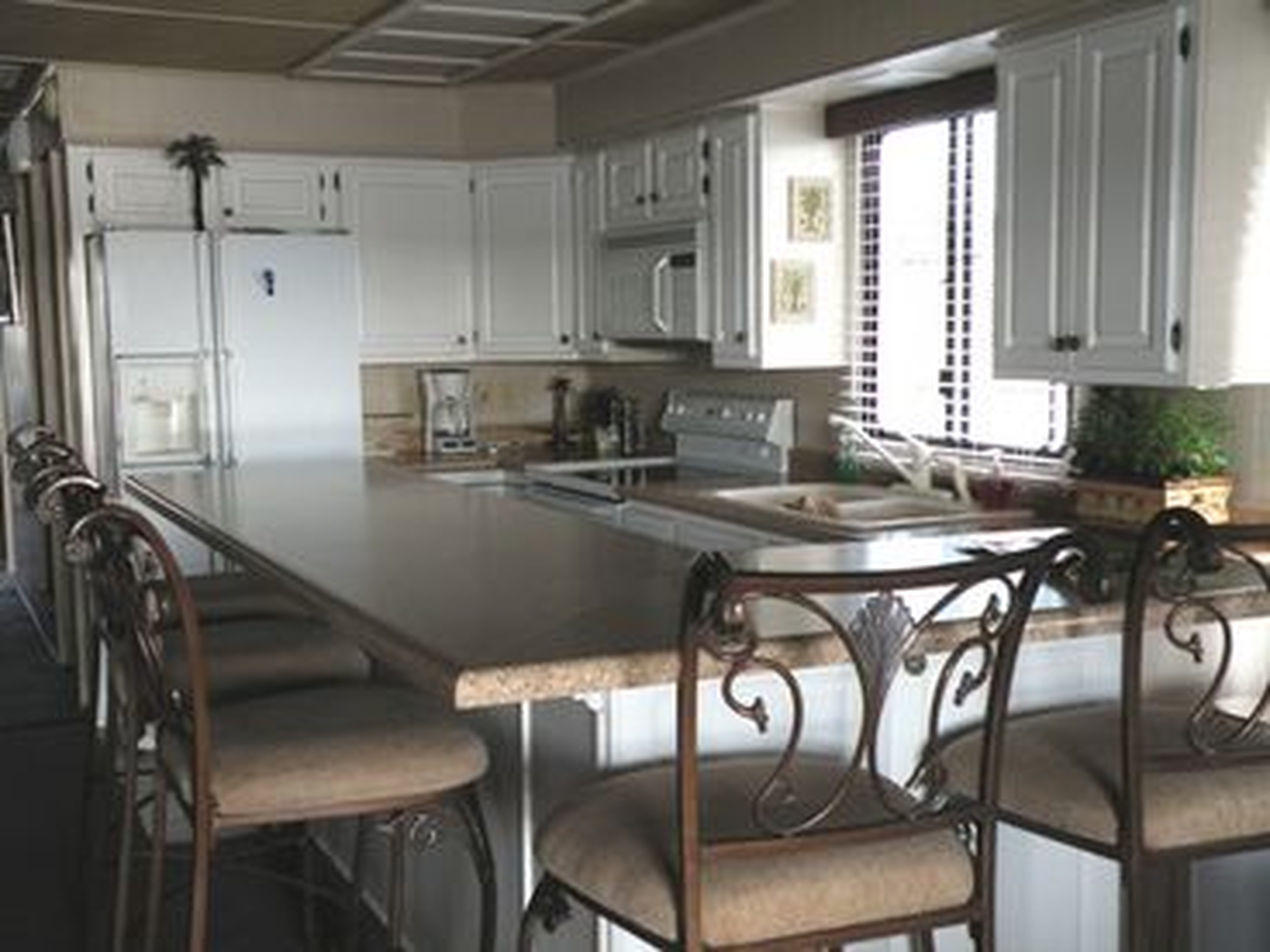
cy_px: 476
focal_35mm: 42
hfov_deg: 44.8
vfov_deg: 34.3
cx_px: 635
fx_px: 1541
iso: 142
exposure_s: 1/62.2
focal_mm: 7.4
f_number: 3.2
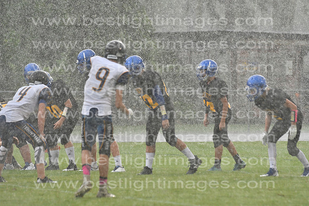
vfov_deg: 6.5
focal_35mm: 210
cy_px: 103
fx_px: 1803
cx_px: 154
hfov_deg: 9.8
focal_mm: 140
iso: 1000
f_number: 4.5
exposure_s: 1/800
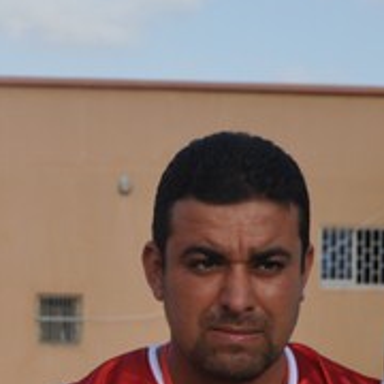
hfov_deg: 8.4
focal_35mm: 204
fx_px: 2554
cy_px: 434
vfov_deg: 8.5
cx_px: -213
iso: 200
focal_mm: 45
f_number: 9
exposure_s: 1/320
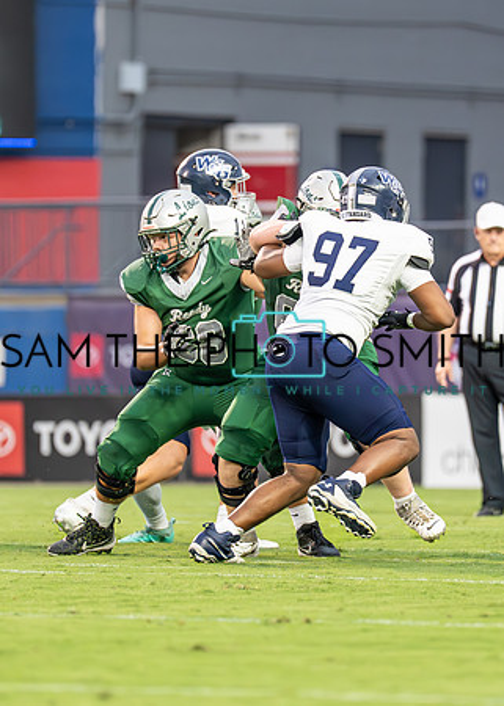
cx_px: 305
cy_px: 360
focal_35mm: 423
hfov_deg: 3.4
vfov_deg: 4.8
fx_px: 8485
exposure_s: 1/1250
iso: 2000
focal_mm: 200
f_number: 2.8
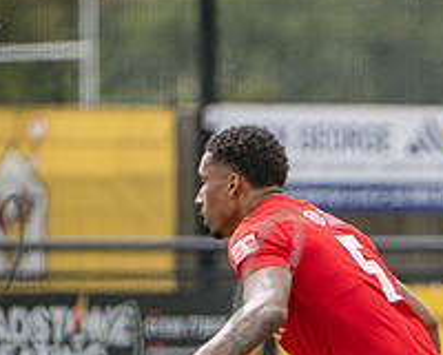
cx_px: 426
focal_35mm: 1080
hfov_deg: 1.8
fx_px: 14160
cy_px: 362
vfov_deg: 1.4
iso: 400
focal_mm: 340
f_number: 4
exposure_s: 1/2500
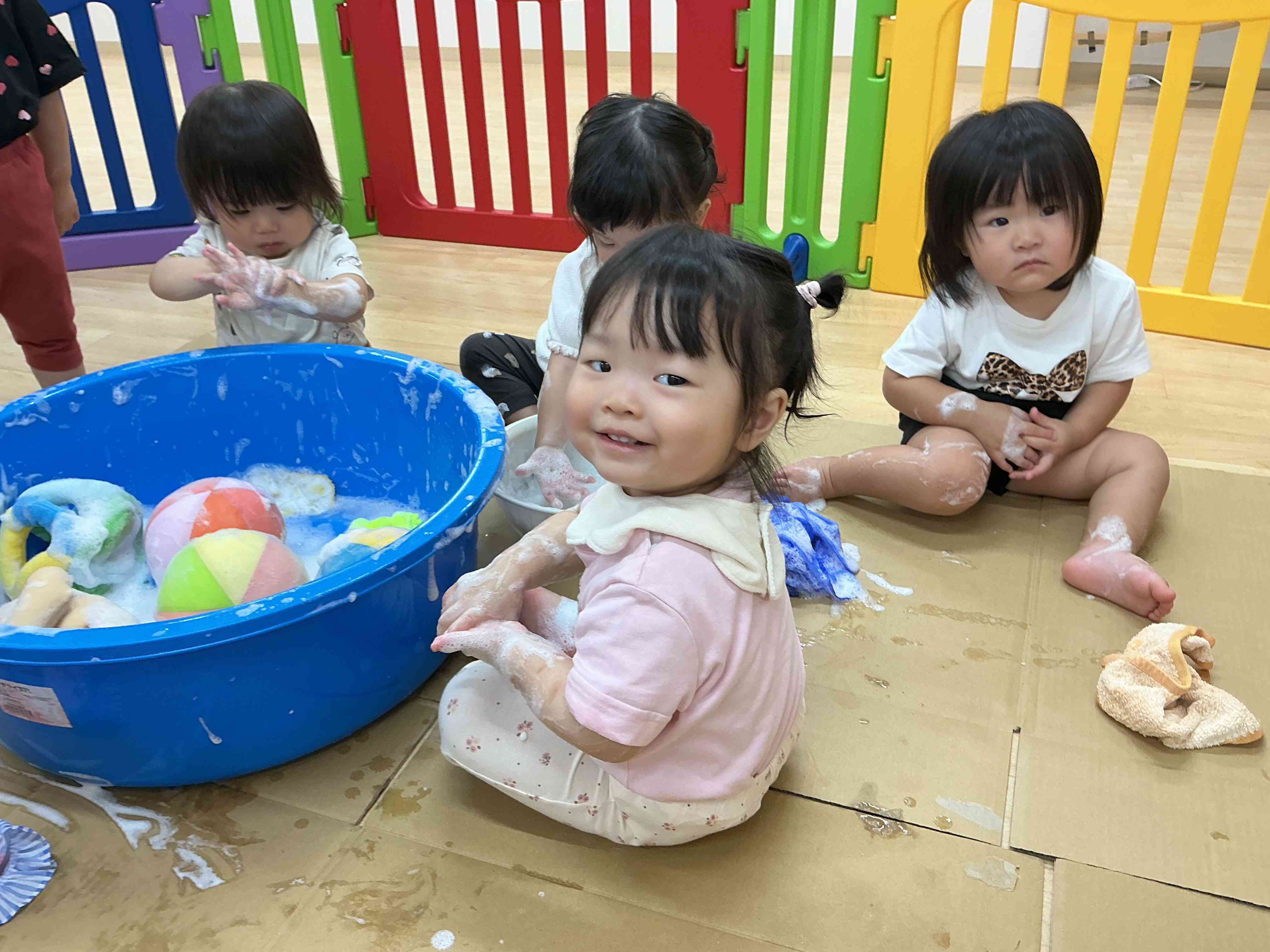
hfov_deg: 61.7
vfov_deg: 48.2
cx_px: 635
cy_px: 476
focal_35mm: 29
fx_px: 1064
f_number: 1.8
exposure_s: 1/60
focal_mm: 3
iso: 40
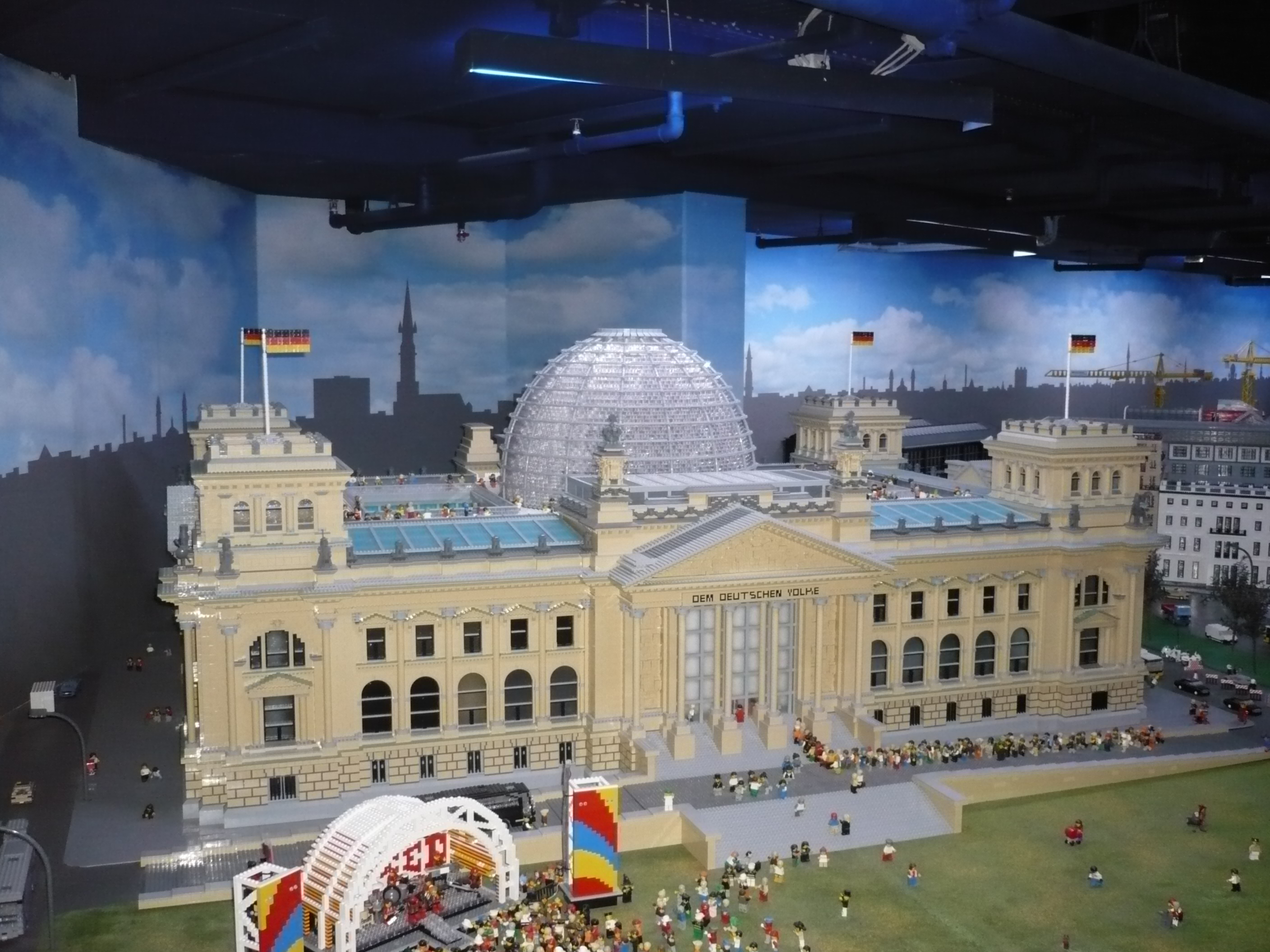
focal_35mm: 35
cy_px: 476
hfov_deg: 52.6
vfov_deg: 40.7
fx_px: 1284
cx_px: 635
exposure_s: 1/30
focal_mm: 5.8
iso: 320
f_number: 2.8
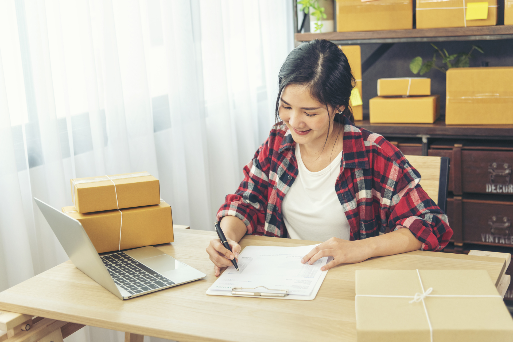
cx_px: 256
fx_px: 713
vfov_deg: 27.0
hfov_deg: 39.6
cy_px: 171
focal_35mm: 50
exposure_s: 1/80
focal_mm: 50
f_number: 4
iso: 800
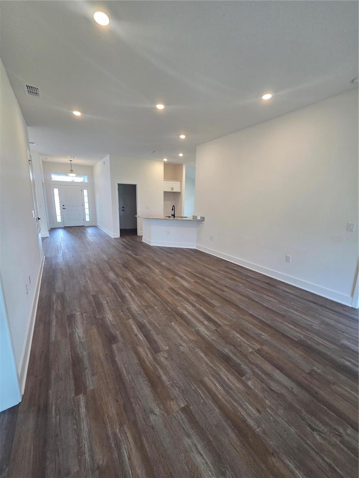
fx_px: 180
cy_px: 239
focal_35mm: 13
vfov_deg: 106.2
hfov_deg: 89.9
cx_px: 180
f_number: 2.2
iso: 320
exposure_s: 1/120
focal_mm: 2.2
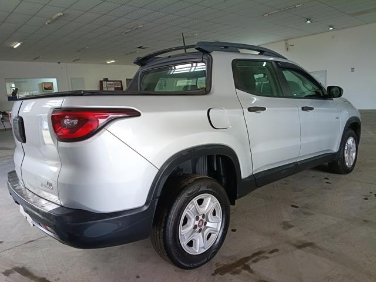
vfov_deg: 53.1
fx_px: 282
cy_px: 141
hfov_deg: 67.3
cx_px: 188
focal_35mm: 26
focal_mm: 4.81
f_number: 1.8
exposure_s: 1/120
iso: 407
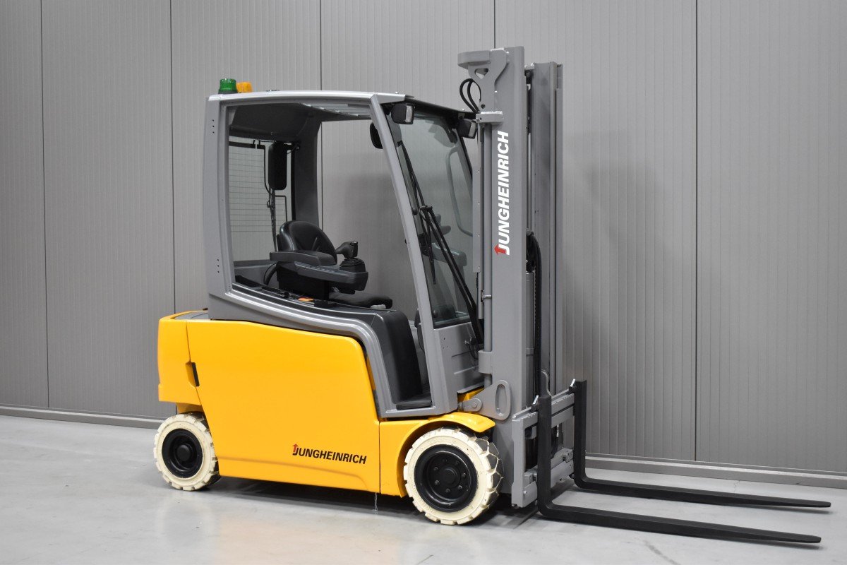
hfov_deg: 43.6
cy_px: 282
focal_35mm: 45
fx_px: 1059
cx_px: 424
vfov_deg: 29.9
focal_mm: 30
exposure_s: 1/50
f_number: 4.5
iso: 1600
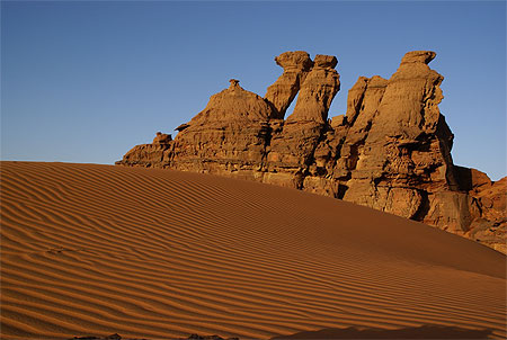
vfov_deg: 40.1
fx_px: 466
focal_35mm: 33
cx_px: 254
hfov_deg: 57.1
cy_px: 170
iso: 100
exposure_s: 1/100
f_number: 10
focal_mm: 22
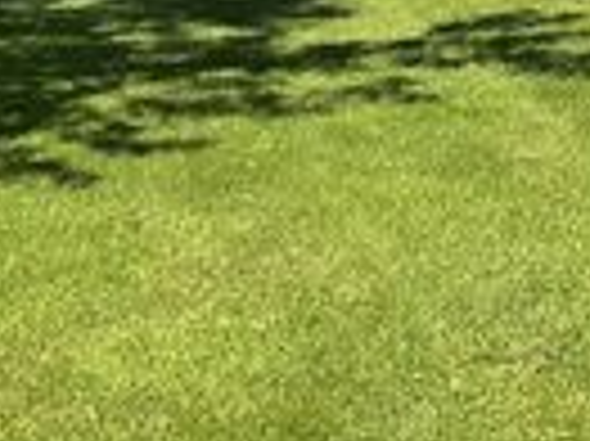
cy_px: -322
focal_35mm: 111
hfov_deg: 17.3
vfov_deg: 12.3
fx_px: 1890
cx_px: 585
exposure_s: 1/1730
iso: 16
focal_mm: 3
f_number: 1.8
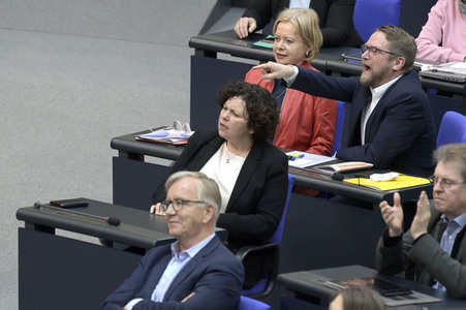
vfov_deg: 3.8
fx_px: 4656
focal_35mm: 360
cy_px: 155
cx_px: 233
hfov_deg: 5.7
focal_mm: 360
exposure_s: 1/400
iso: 8000
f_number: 5.6
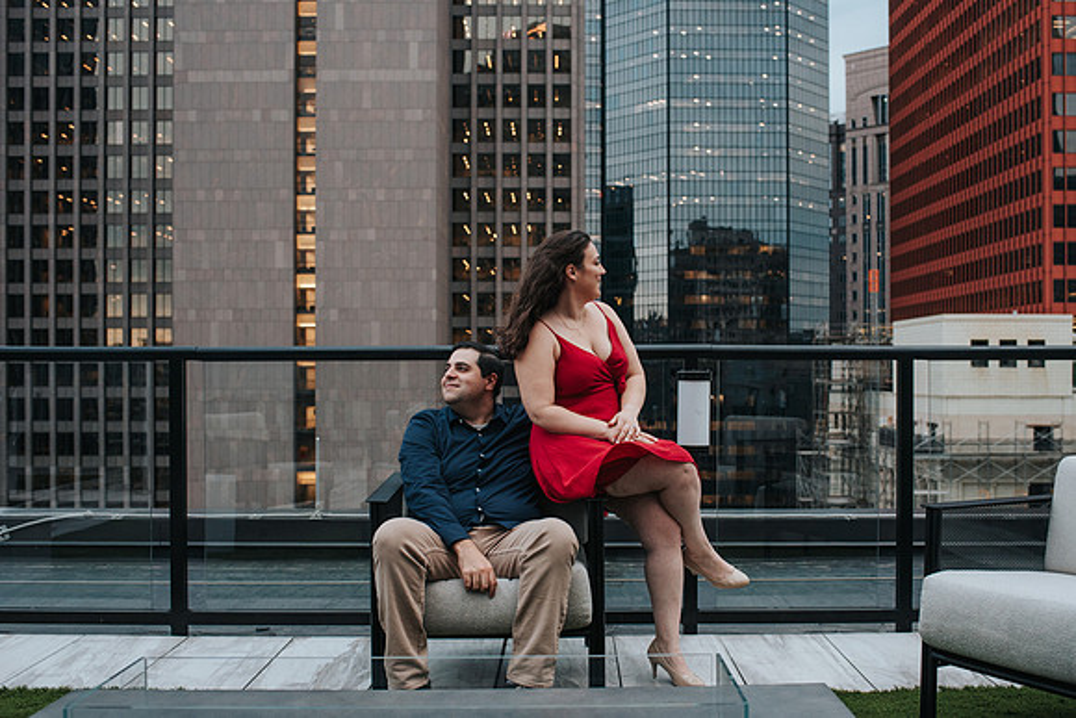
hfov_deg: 50.9
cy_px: 383
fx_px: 1129
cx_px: 574
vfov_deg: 35.3
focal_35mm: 38
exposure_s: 1/320
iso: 1000
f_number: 4
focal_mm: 35
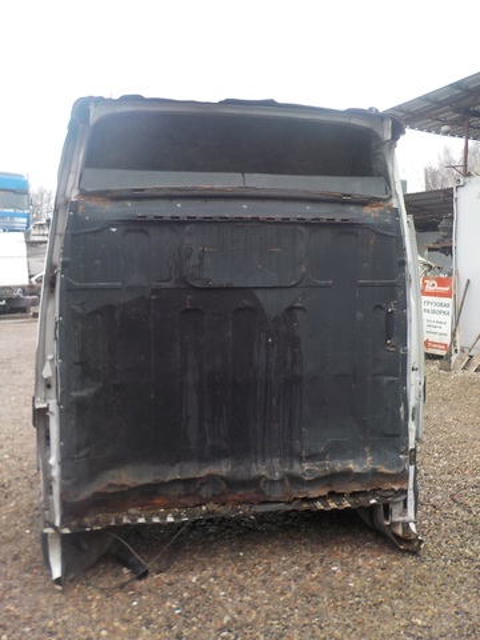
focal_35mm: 30
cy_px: 320
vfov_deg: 60.0
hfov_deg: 46.8
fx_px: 555
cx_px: 240
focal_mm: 4.1
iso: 125
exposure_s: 1/40
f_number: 3.3
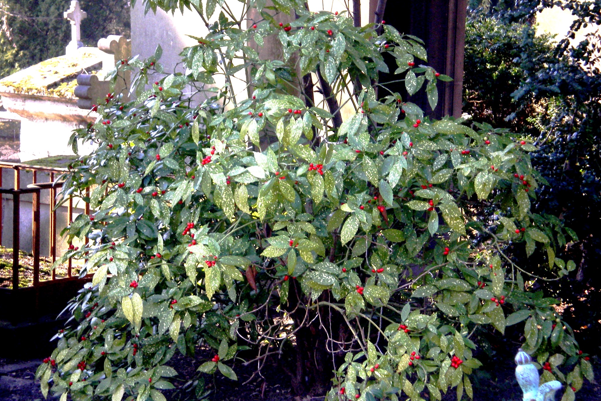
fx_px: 1836
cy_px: 192
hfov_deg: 18.6
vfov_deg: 12.5
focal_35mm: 110
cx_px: 300
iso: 320
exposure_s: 1/60
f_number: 5.7
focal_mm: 17.3
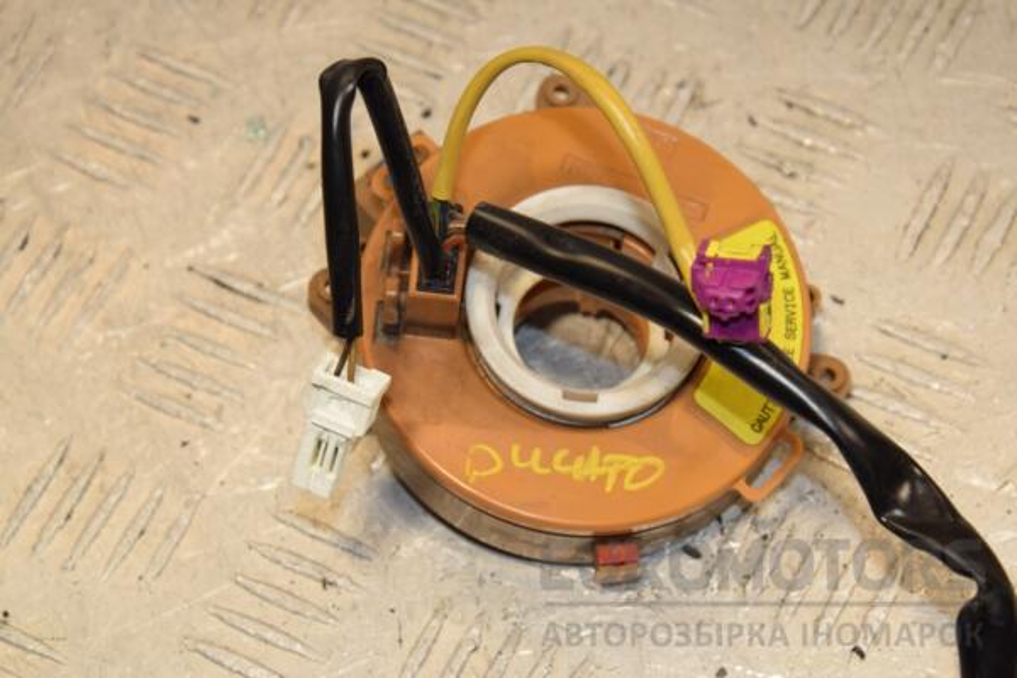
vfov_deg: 11.4
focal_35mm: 120
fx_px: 3390
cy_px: 339
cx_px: 508
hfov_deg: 17.1
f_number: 9
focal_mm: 80
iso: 800
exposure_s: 1/200
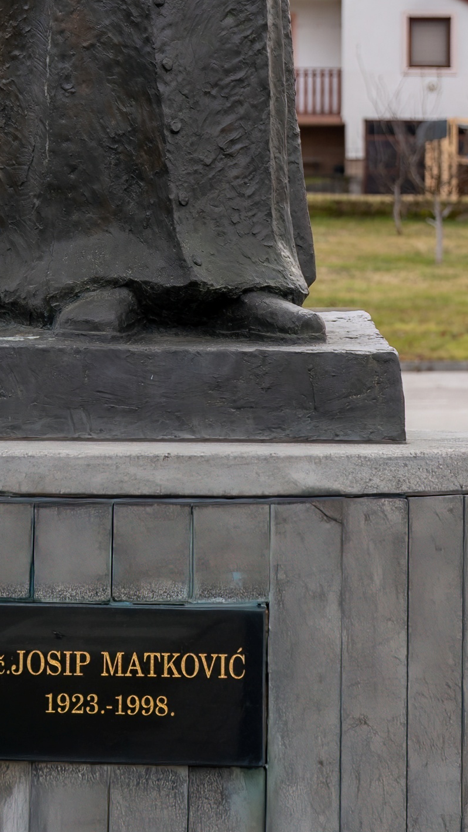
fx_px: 3222
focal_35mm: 146
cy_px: -20
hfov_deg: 8.3
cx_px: 106
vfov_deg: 14.5
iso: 100
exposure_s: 1/250
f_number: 4
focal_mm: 44
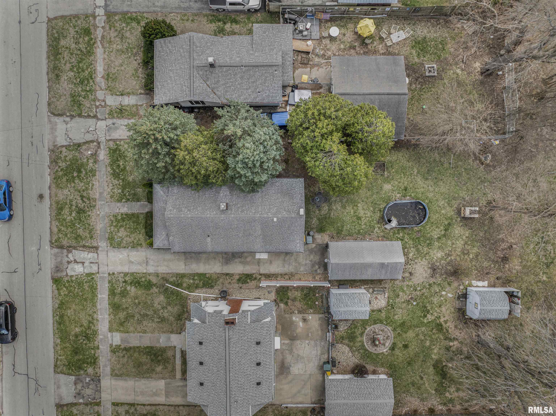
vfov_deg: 56.8
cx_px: 278
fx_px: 385
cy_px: 208
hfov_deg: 71.6
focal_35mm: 24
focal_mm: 12.29
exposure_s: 1/320
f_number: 2.8
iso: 100
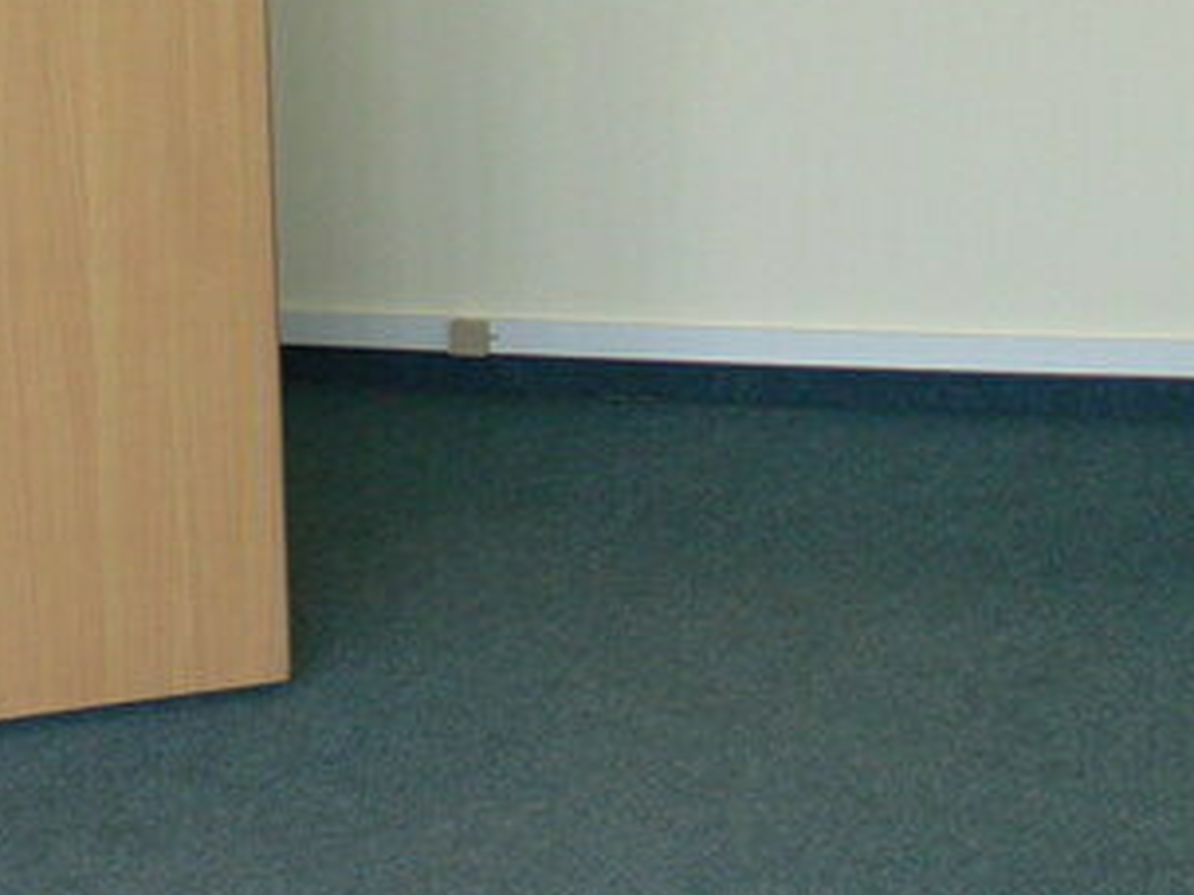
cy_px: -243
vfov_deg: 12.2
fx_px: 4070
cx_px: 542
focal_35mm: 118
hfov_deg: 16.7
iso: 80
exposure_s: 1/30
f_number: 2.8
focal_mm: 7.4
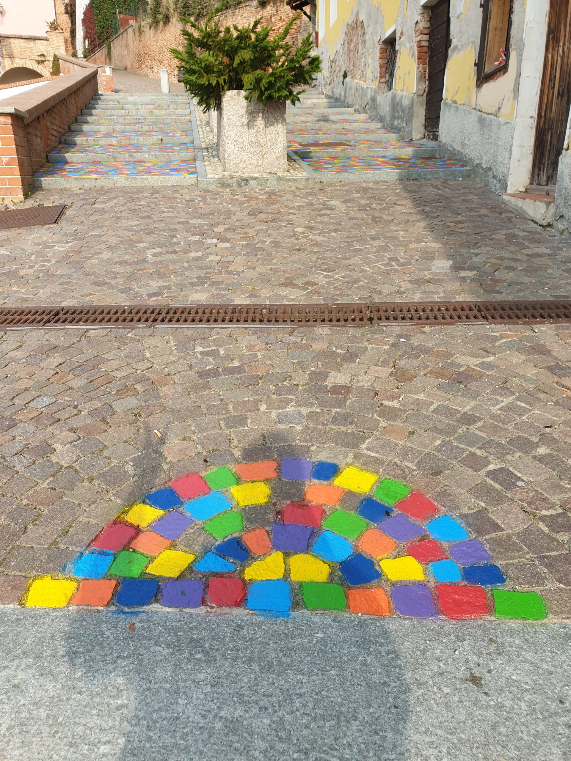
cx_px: 286
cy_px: 380
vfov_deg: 67.3
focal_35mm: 26
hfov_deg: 53.1
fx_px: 572
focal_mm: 4.3
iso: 50
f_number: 2.4
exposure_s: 1/643
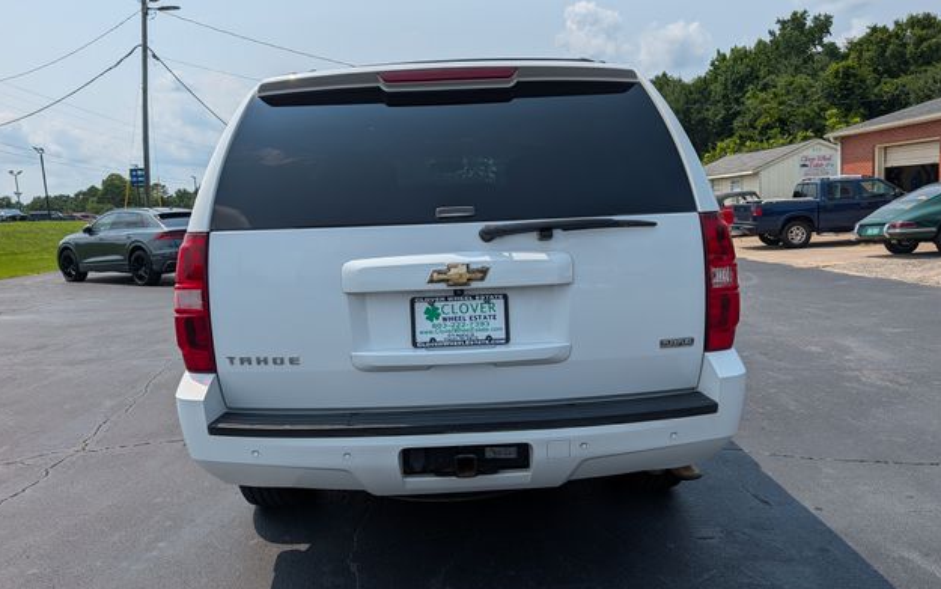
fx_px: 667
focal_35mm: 26
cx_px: 471
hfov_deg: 70.4
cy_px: 288
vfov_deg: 47.6
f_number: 1.68
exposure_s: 1/9901
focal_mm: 6.9
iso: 19
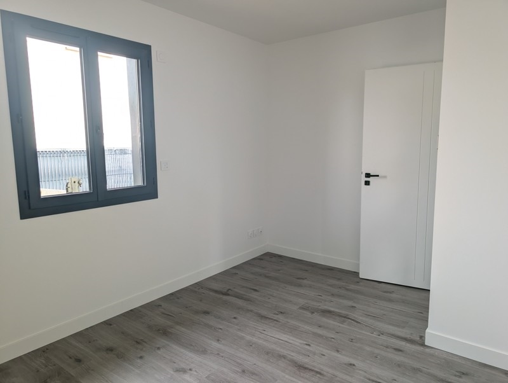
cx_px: 254
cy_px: 192
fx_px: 353
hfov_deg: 71.5
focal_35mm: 24
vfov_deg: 56.9
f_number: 1.68
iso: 55
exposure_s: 1/90
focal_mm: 6.9
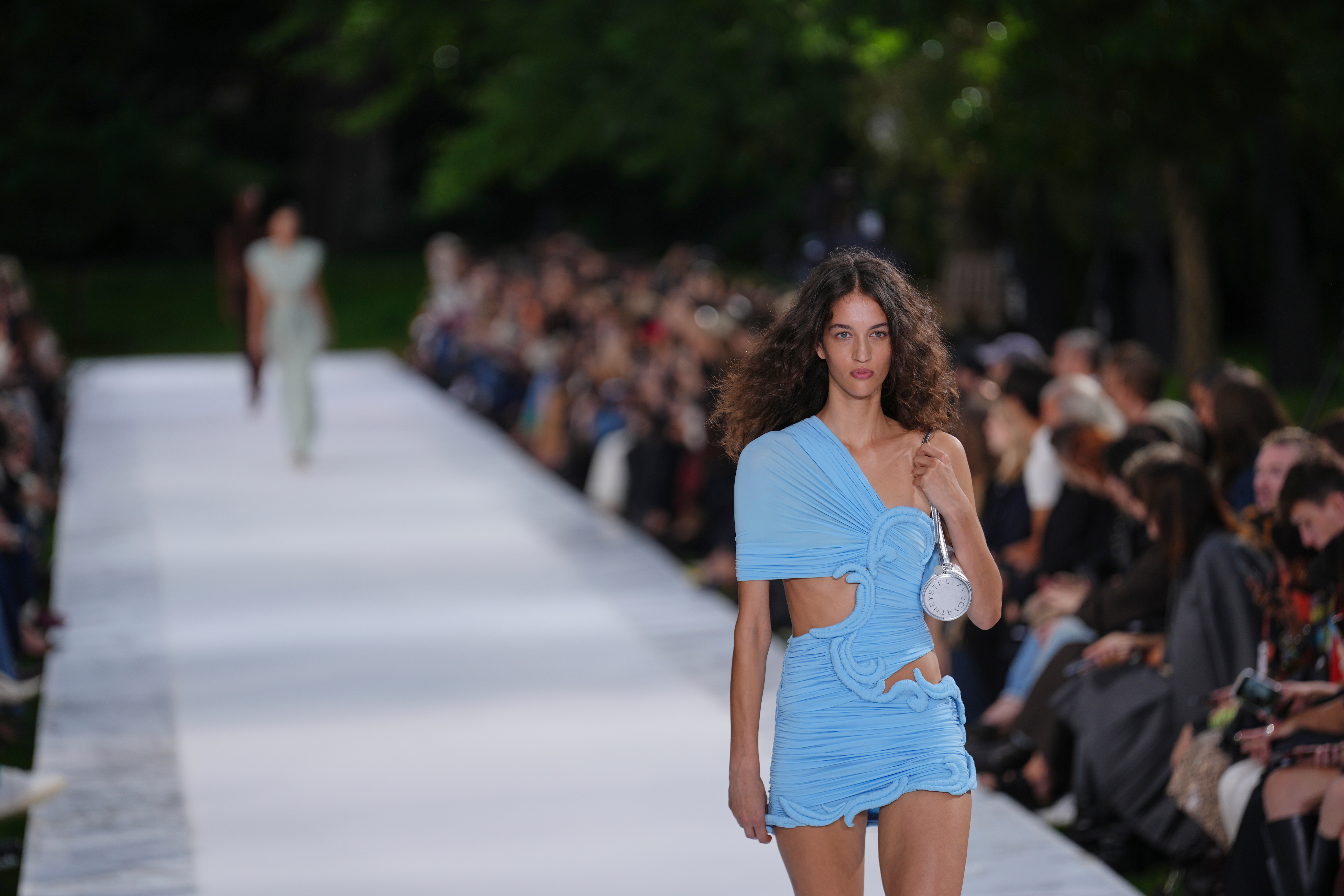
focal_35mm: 200
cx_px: 672
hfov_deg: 10.3
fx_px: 7466
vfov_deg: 6.9
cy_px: 448
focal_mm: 200
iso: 80
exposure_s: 1/640
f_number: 2.8
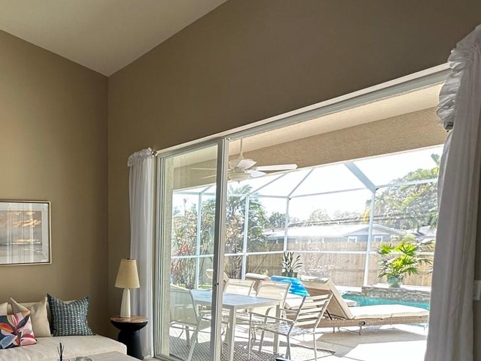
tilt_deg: -9.2
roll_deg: +1.0
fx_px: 417
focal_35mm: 30
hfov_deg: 52.6
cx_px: 48
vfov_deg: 43.6
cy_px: 309
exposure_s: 1/102
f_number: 2.2
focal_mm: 2.22
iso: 40
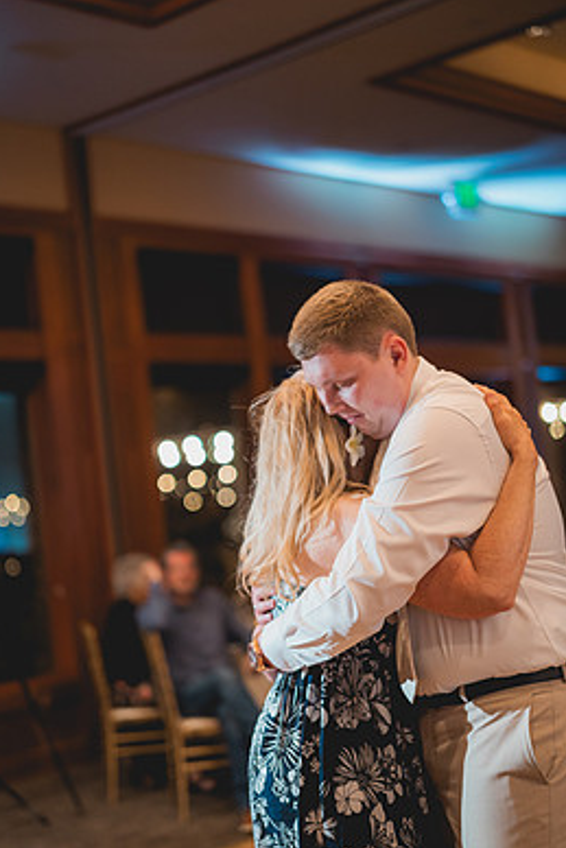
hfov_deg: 23.4
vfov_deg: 34.4
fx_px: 1367
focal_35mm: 58
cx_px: 264
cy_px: 468
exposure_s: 1/400
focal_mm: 50
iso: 1250
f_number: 1.4
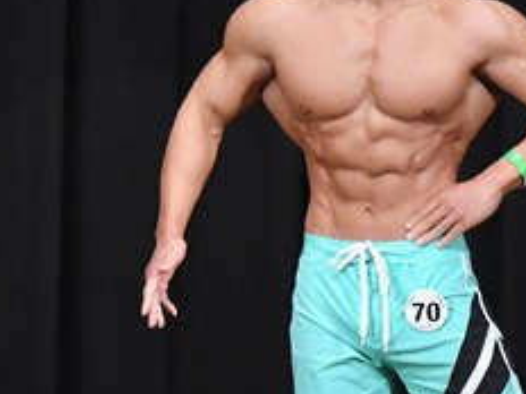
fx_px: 10591
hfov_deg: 2.8
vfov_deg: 2.1
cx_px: 452
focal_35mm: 697
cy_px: 317
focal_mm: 145
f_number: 5.6
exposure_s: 1/400
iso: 8000
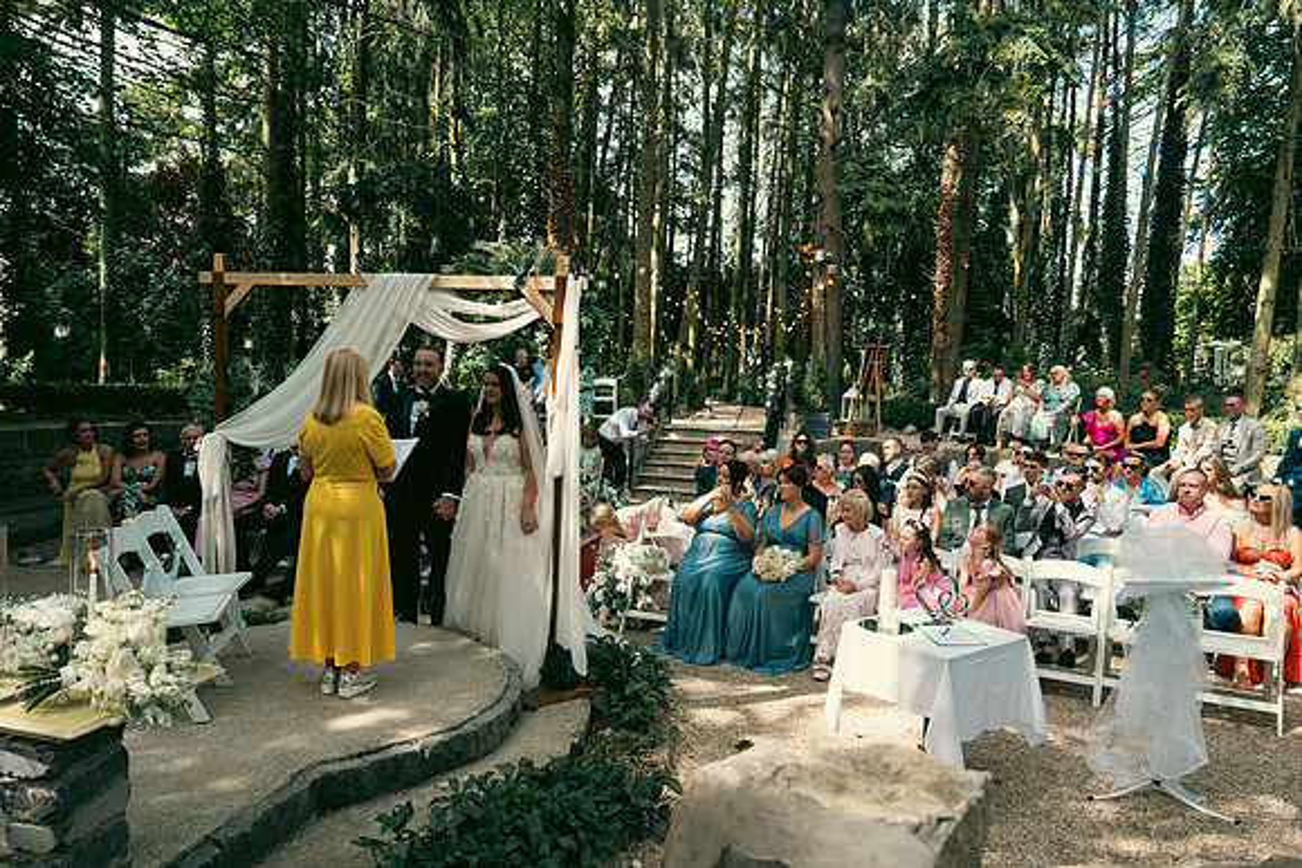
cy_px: 434
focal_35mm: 24
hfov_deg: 73.7
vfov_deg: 53.2
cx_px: 651
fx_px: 868
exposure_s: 1/200
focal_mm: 24
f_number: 3.5
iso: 125
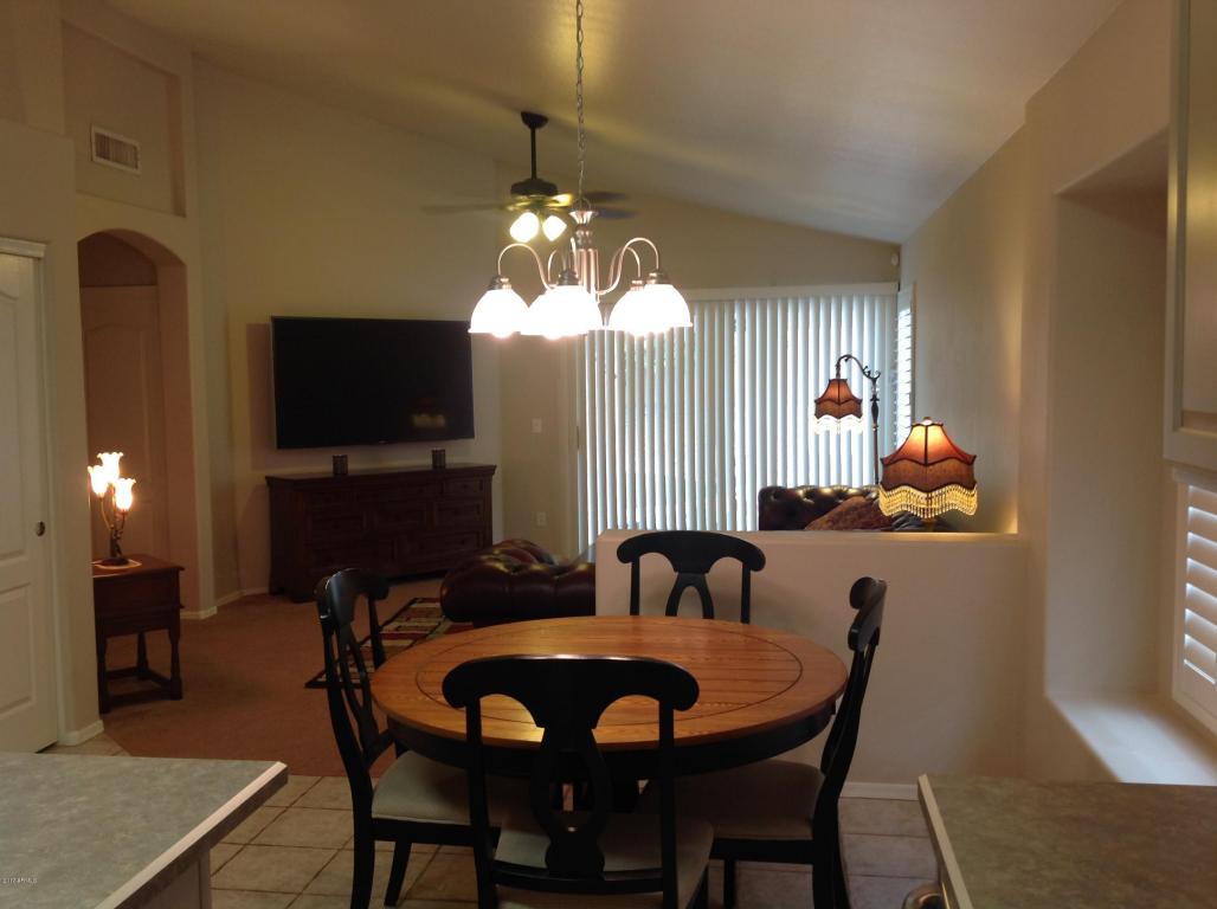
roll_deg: +0.7
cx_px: 608
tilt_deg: -3.8
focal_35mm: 35
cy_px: 454
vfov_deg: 40.6
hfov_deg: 52.7
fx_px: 1229
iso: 50
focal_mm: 4.28
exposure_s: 1/15
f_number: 2.4
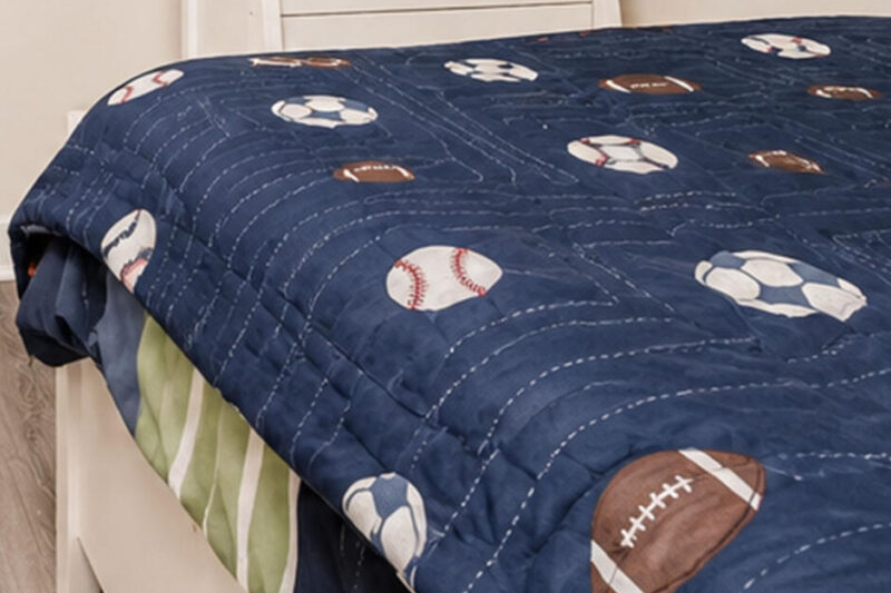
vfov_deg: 22.7
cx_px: 18
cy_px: -308
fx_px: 1188
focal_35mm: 48
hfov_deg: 37.2
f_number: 5
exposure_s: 1/40
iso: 1600
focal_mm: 10
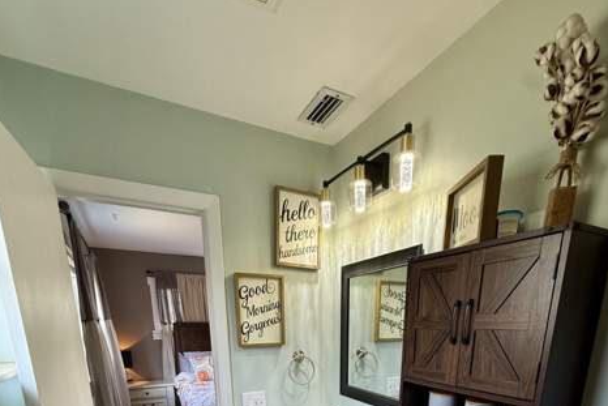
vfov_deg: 49.4
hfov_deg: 84.0
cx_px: 308
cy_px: 414
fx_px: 338
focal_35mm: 20
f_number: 2.2
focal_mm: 2.22
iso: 125
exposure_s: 1/120
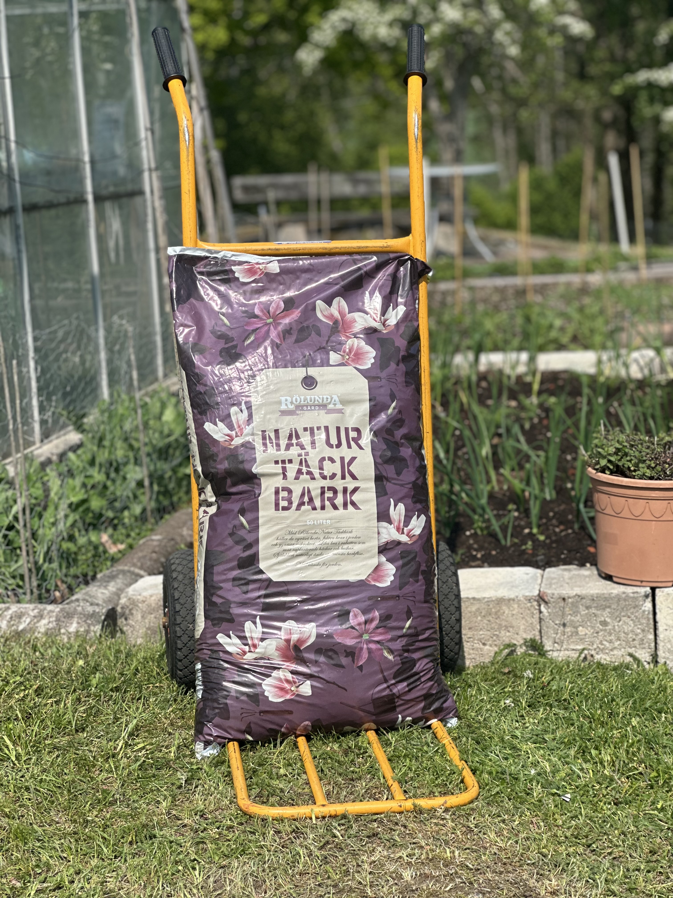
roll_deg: +3.0
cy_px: 449
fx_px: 1996
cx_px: 336
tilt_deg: -7.5
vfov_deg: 25.3
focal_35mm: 77
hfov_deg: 19.1
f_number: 2.8
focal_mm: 9
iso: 32
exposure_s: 1/809
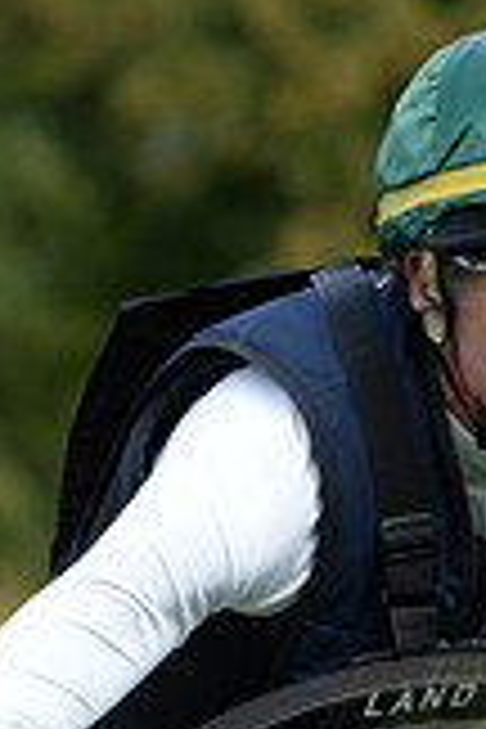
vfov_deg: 2.3
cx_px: 490
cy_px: 1152
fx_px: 18163
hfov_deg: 1.5
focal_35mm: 897
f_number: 7.1
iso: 800
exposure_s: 1/1000
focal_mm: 250
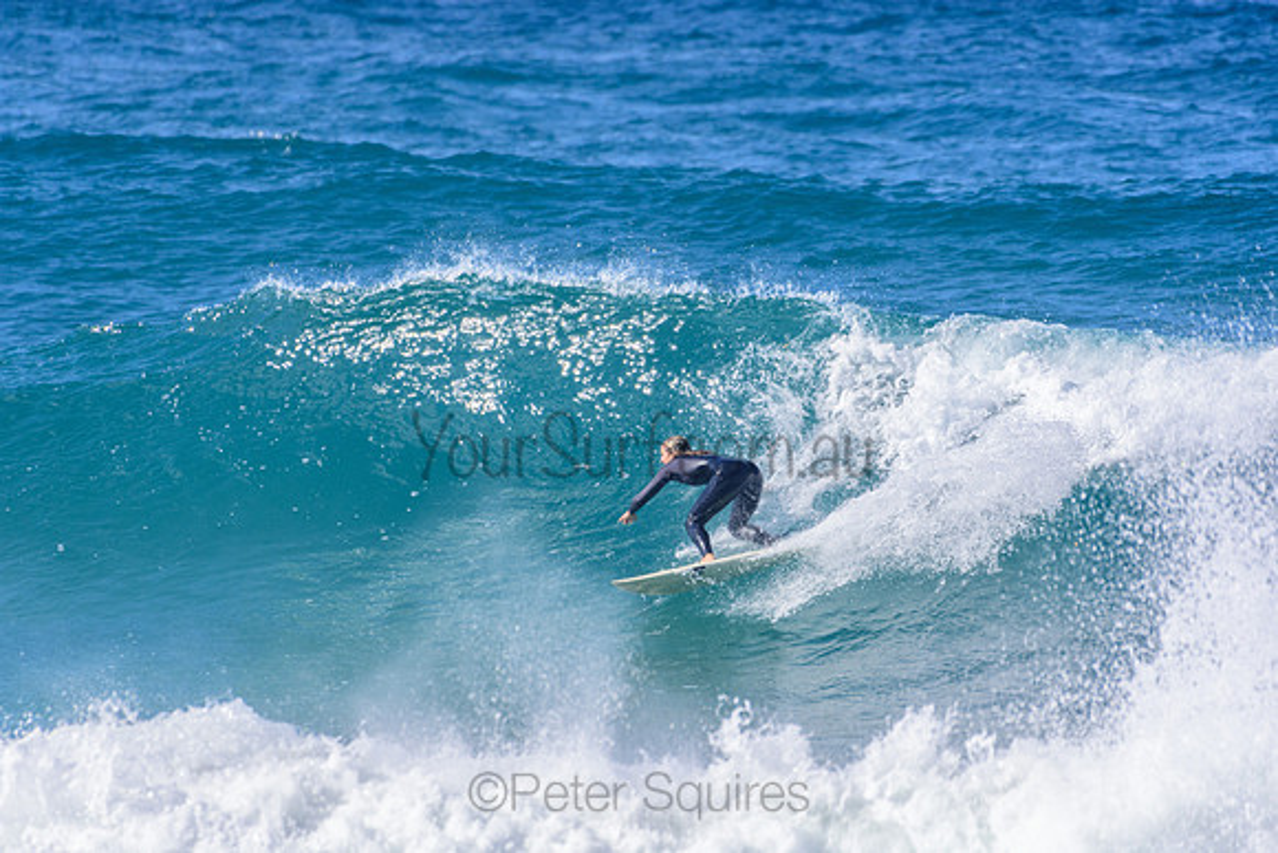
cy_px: 426
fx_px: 26630
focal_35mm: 750
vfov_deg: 1.8
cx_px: 639
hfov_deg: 2.7
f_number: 5.6
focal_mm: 500
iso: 360
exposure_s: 1/2000
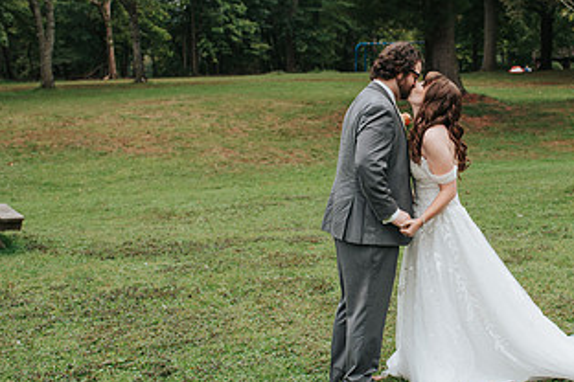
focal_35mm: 65
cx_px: 414
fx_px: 1036
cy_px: 207
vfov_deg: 20.9
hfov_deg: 30.6
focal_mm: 35
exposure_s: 1/640
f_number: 3.2
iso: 100
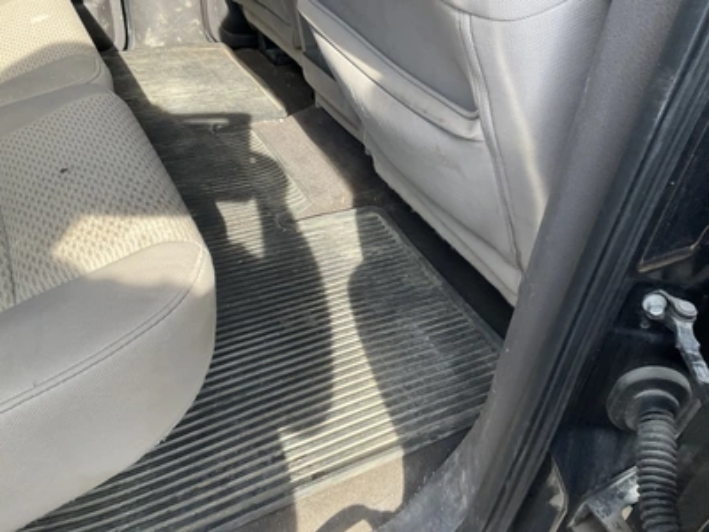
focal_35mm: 29
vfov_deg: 48.2
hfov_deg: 61.7
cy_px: 266
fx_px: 594
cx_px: 354
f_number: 1.8
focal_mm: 3
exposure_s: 1/122
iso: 32
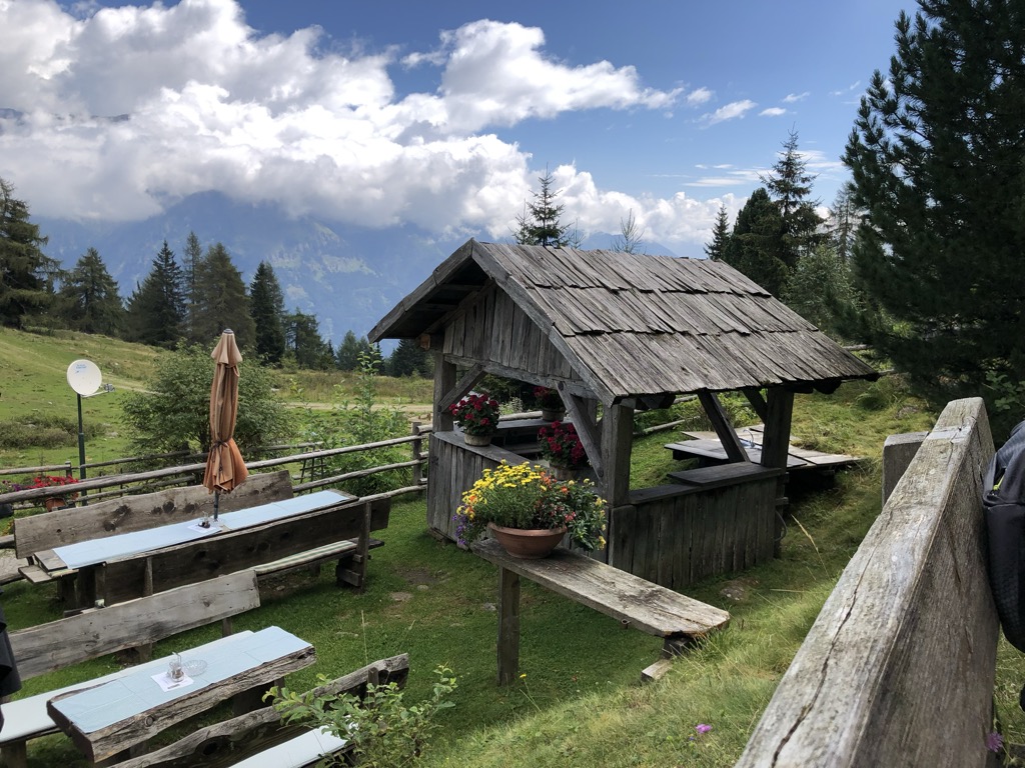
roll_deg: -1.4
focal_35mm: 28
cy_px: 384
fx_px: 829
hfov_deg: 63.4
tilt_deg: -7.6
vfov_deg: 49.7
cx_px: 512
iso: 20
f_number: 1.8
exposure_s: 1/1779
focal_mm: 4
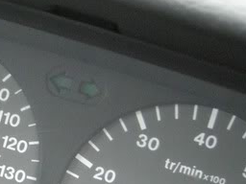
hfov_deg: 15.7
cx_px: -58
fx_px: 853
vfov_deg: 12.3
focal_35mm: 120
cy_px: 158
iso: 400
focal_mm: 10.1
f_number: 3.1
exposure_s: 1/9.9
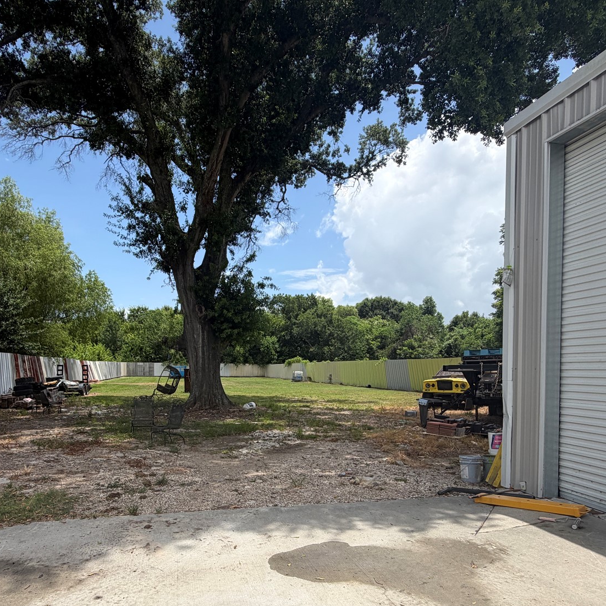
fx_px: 456
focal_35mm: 23
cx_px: 266
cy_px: 378
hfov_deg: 67.0
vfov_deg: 66.3
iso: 20
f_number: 2.2
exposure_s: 1/1001
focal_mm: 2.22
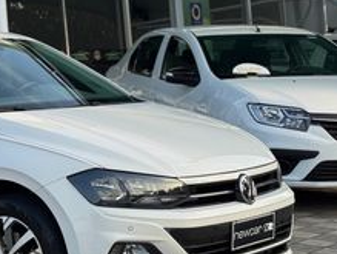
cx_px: -18
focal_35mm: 103
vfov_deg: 14.4
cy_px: 143
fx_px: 1004
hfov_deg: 18.4
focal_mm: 6.76
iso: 64
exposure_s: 1/1427
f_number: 1.78
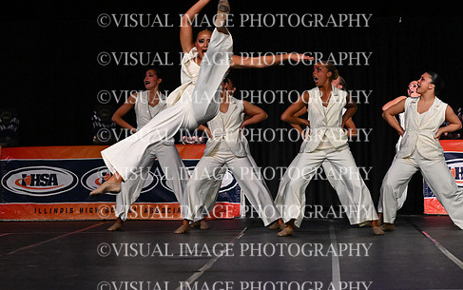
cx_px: 235
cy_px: 116
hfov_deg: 13.1
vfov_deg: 8.2
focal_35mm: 160
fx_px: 2020
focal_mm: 88
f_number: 4
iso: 8000
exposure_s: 1/1000
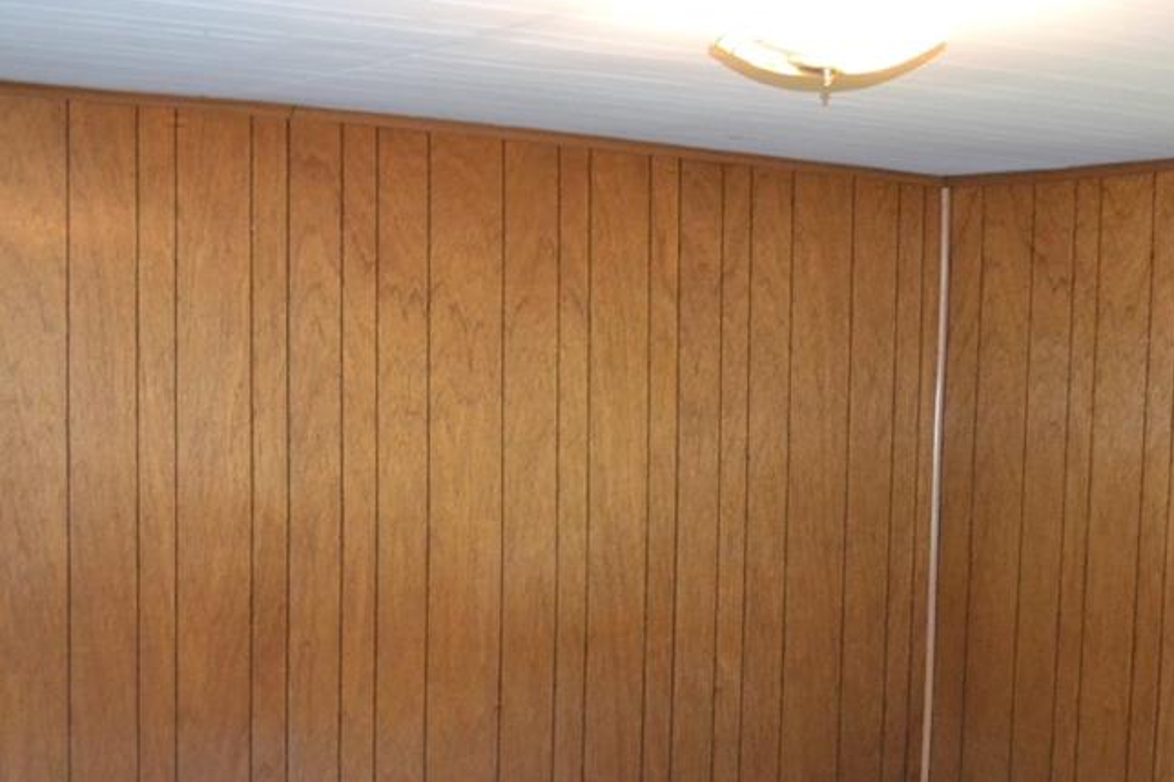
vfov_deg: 21.7
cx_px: 569
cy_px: 574
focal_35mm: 62
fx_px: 2021
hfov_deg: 32.4
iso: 3200
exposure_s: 1/60
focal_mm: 26
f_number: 4.2
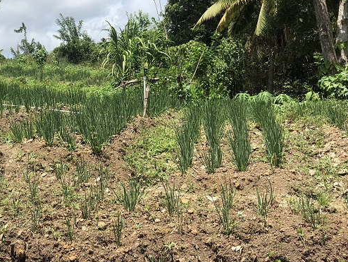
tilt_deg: +1.2
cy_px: 85
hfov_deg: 32.2
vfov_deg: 25.1
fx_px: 583
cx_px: 65
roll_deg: +5.4
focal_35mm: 58
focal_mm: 4
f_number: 1.8
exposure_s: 1/2088
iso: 20
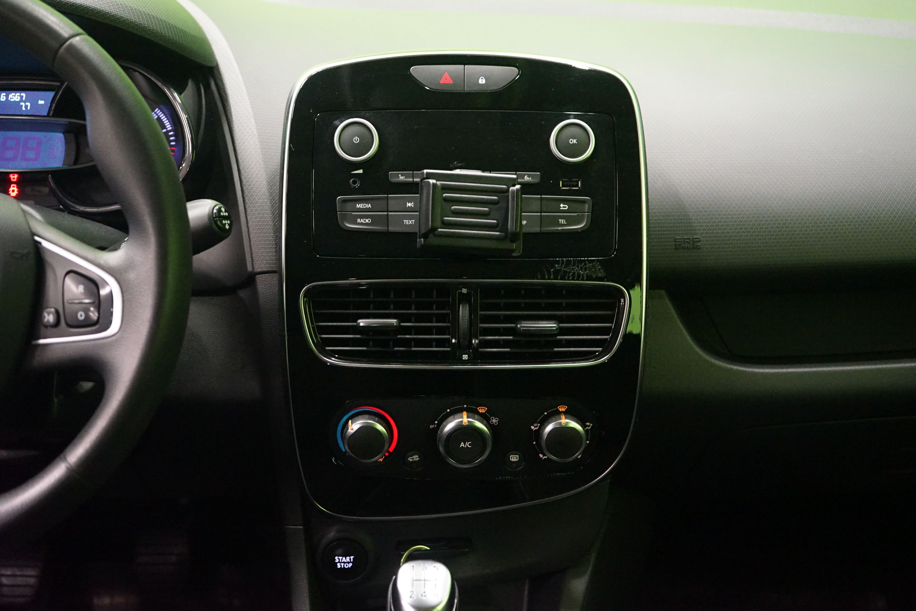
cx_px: 458
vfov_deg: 25.1
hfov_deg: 36.9
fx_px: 1374
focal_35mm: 54
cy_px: 306
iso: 6400
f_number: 5
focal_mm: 54
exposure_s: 1/13
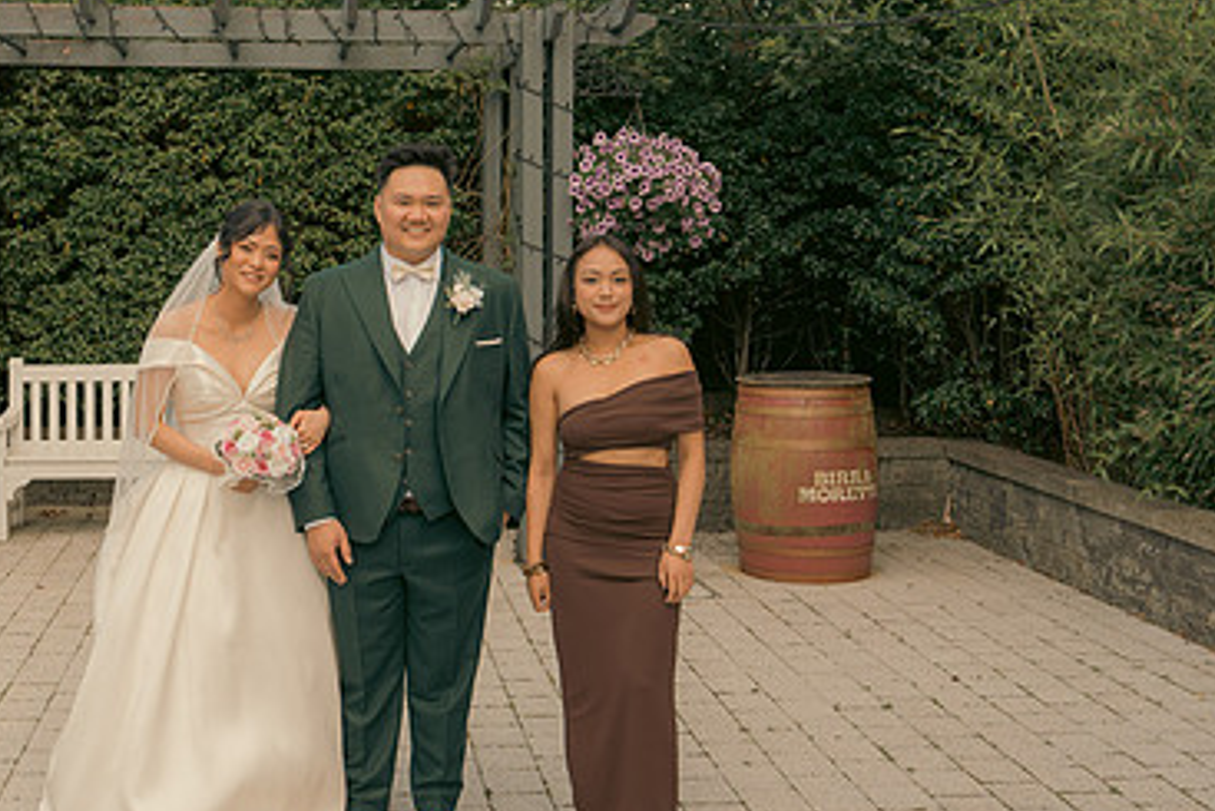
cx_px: 278
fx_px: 1654
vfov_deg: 27.5
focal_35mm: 49
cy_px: 326
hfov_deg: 39.1
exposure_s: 1/160
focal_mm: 31
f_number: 5.6
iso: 160
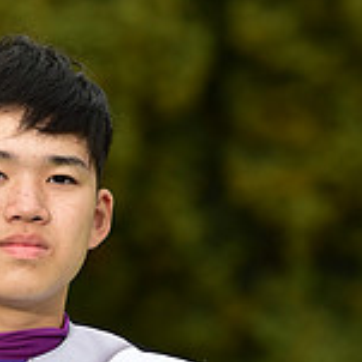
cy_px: 539
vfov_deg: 3.0
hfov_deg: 3.0
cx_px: 20
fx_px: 6957
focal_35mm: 588
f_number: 5.6
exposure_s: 1/250
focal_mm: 180
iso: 500
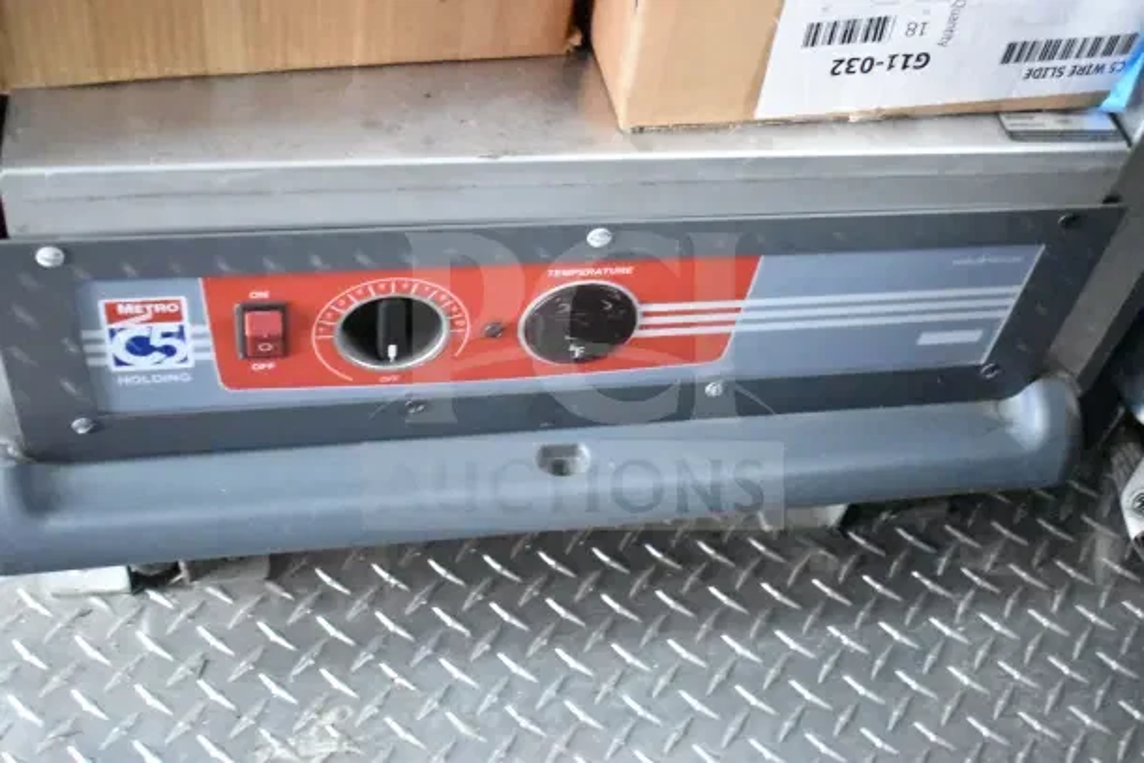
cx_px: 572
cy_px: 382
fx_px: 1383
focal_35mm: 44
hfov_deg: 45.0
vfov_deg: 30.9
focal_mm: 29
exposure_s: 1/30
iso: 25600
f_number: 4.2
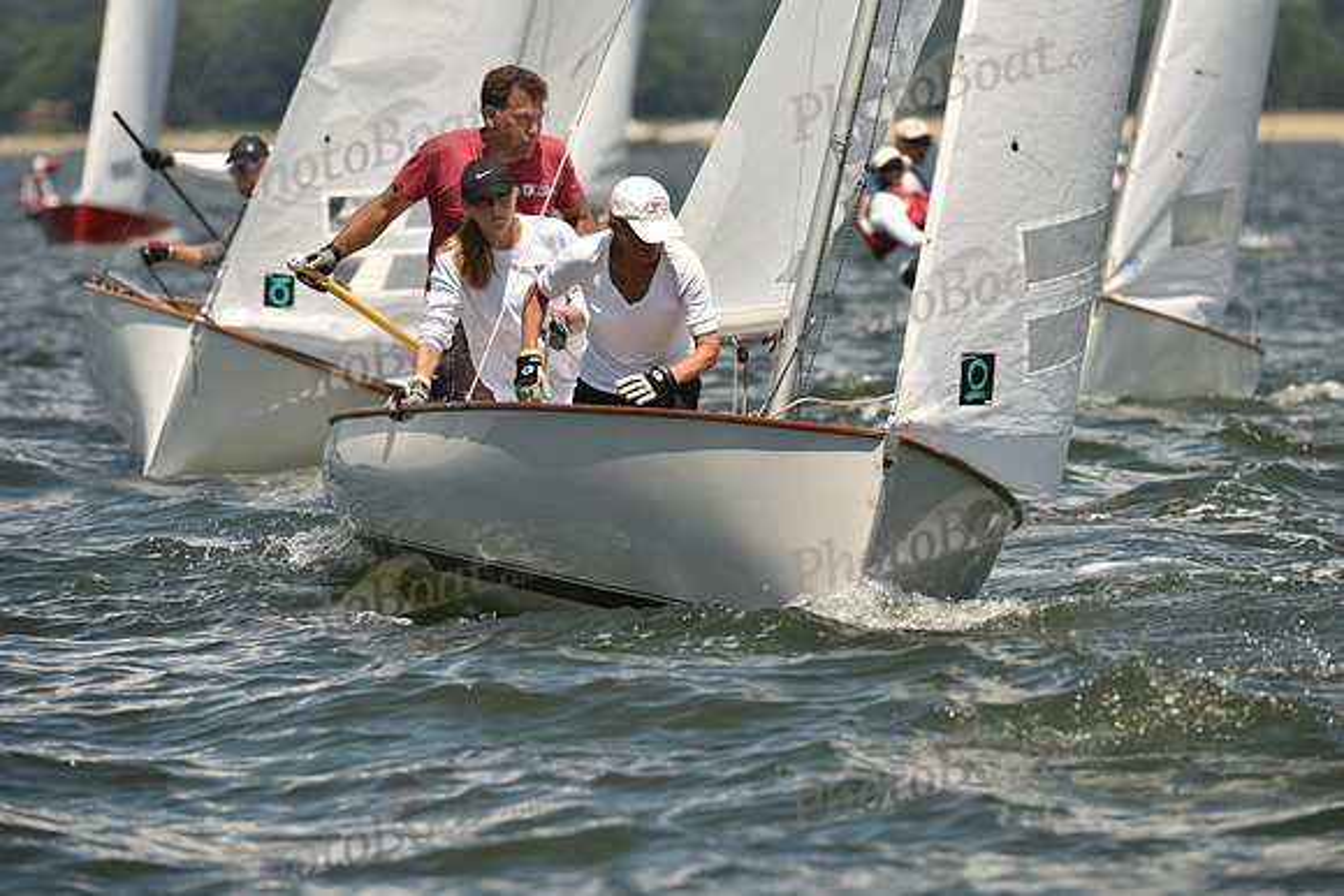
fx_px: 12696
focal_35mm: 340
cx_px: 672
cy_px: 448
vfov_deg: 4.0
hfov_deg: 6.1
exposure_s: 1/1600
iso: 250
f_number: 6.3
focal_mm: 340
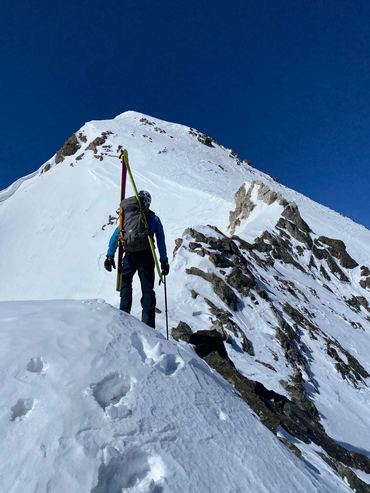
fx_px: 371
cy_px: 246
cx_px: 185
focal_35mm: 26
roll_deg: +3.9
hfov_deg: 53.1
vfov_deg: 67.3
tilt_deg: +8.0
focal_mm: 4.25
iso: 32
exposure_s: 1/12658
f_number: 1.8
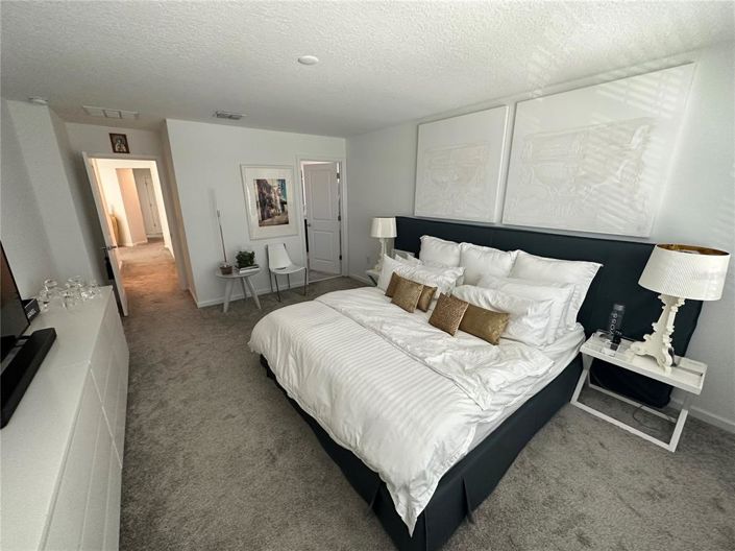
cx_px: 368
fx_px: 297
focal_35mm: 14
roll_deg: -0.3
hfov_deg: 102.1
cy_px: 276
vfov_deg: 85.6
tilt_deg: -16.7
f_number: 2.2
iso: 250
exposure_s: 1/120
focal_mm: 2.22
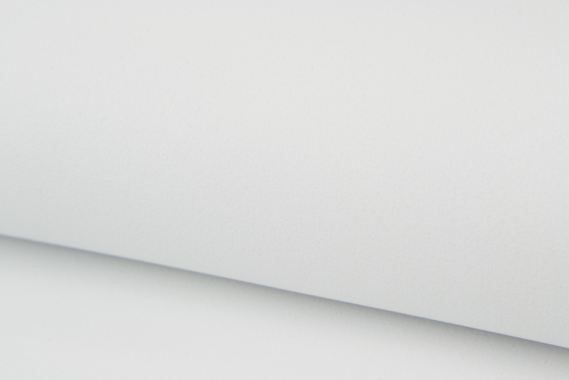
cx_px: 284
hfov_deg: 35.1
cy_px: 190
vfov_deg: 23.8
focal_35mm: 57
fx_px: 901
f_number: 20
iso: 100
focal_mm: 38
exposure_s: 1/5
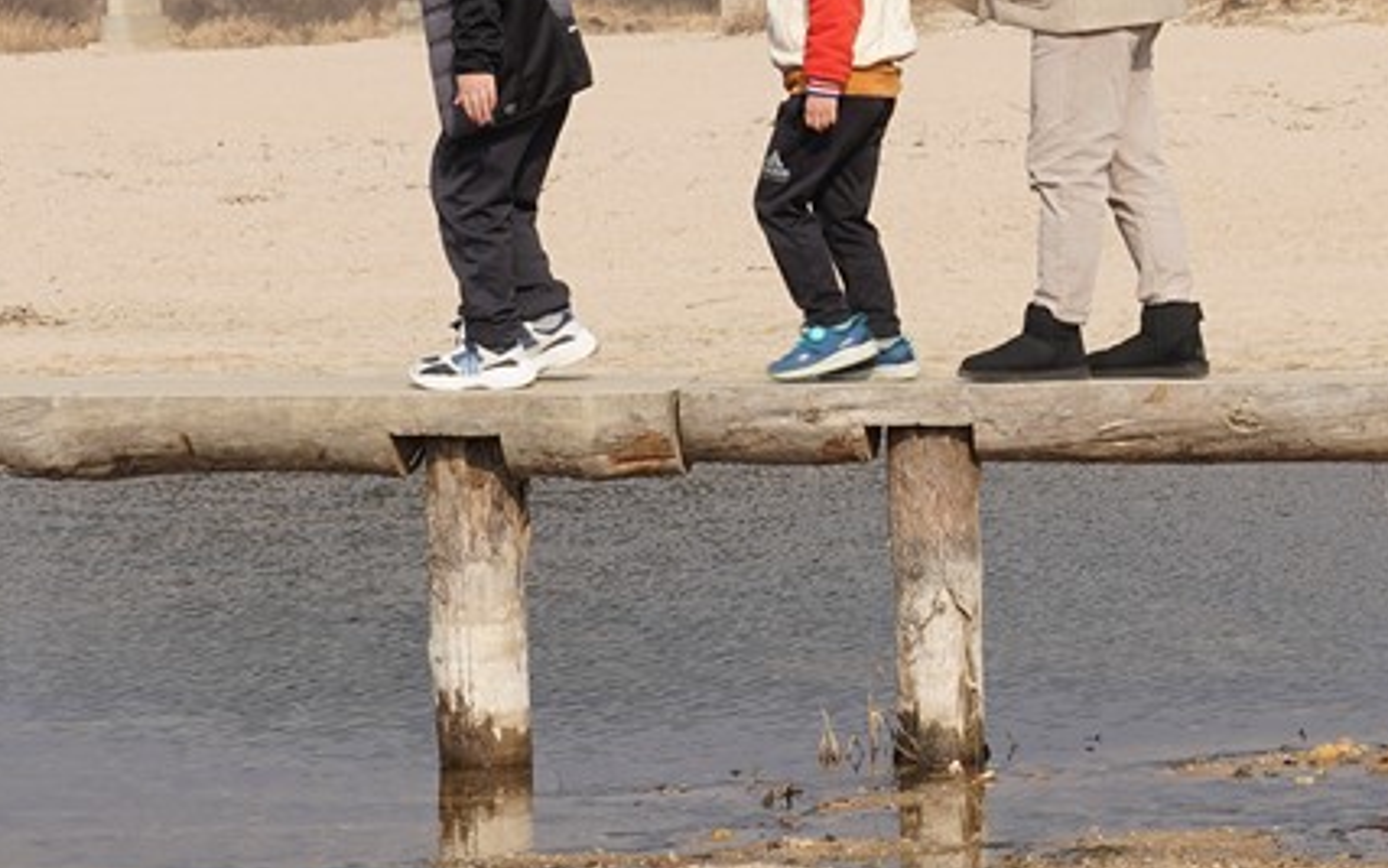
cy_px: 208
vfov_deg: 7.8
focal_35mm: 167
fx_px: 6318
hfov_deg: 12.5
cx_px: 1102
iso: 100
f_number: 14
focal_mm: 35
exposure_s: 1/100
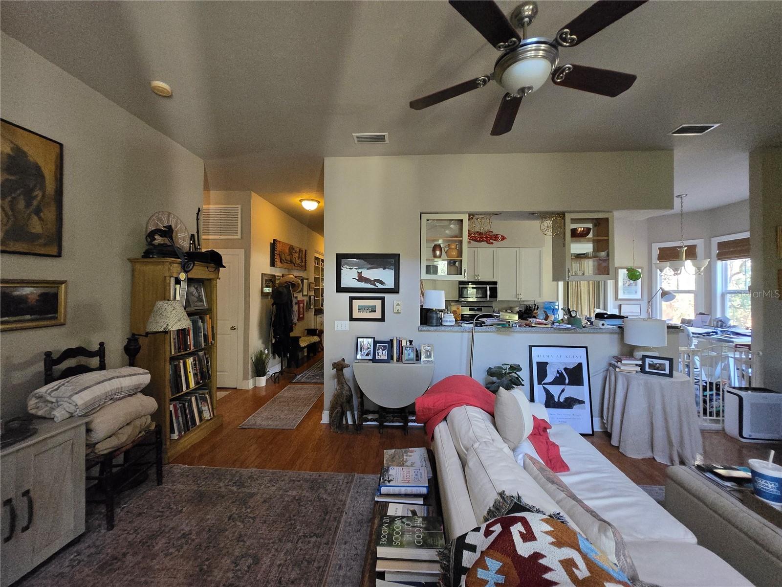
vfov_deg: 89.9
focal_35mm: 13
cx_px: 391
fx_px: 294
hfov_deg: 106.2
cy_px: 294
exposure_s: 1/60
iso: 1000
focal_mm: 1.7
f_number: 2.2
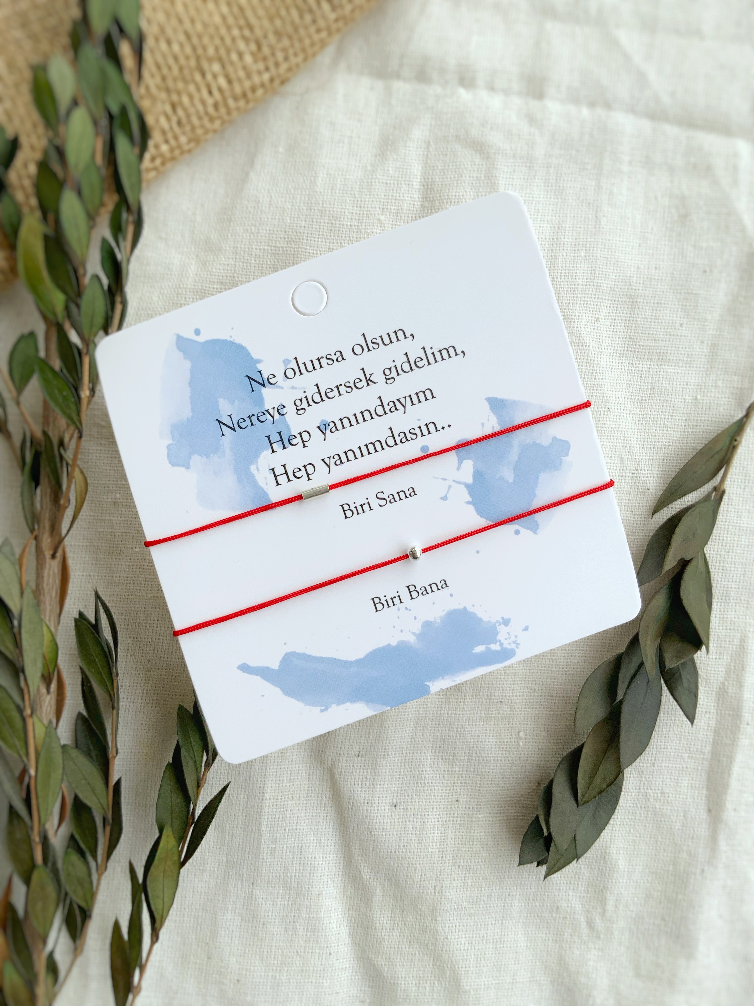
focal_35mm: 29
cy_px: 503
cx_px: 377
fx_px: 842
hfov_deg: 48.2
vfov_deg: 61.7
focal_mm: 3
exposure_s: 1/215
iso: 16
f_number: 1.8
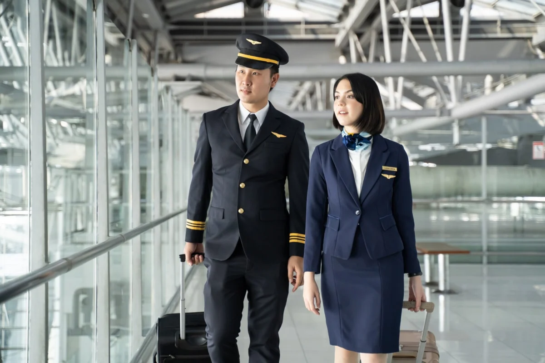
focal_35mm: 64
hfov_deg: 31.4
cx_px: 272
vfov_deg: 21.2
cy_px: 182
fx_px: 969
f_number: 2.8
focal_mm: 64
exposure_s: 1/500
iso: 2500
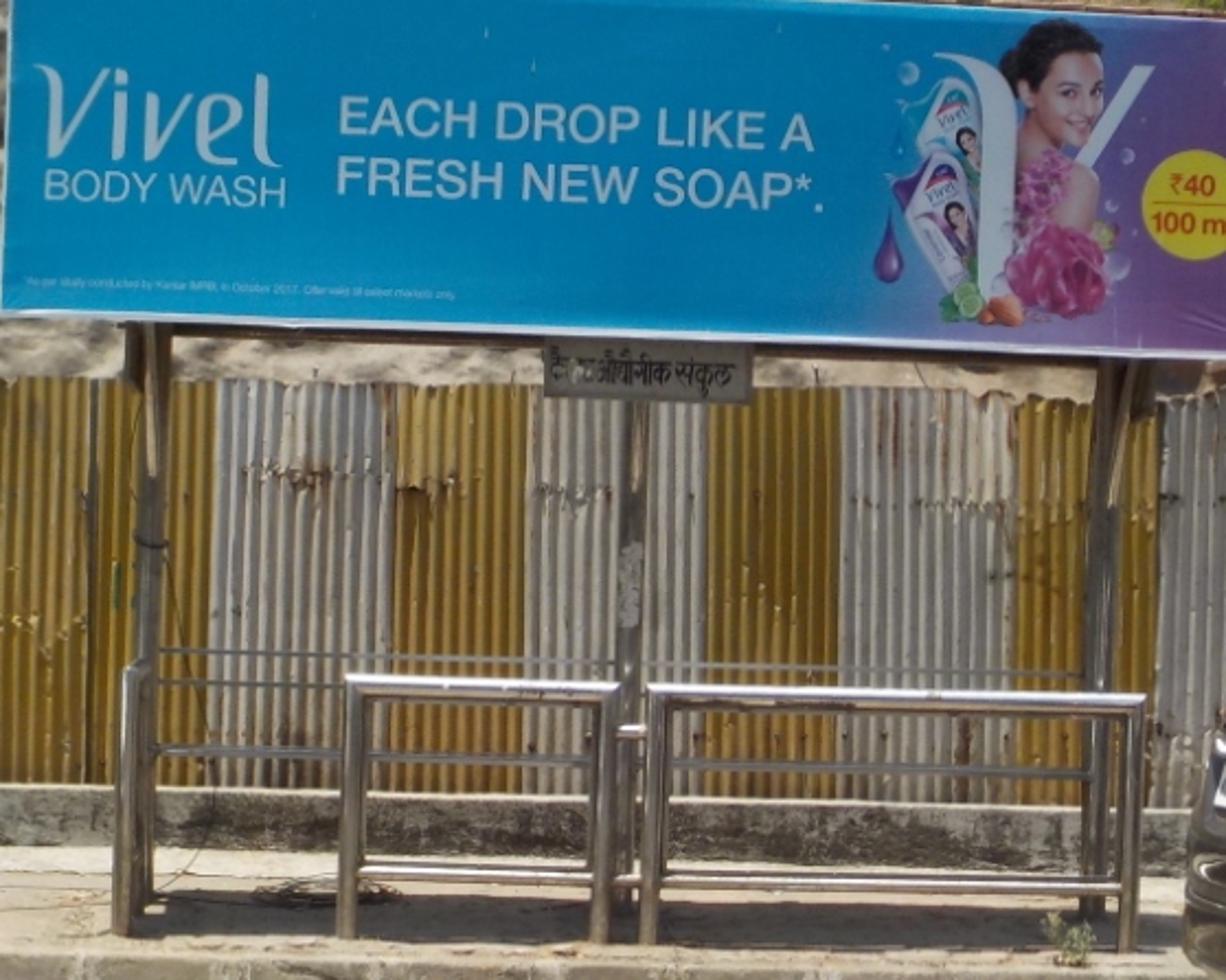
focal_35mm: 84
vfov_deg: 18.3
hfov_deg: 22.7
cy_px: 449
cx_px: 678
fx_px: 3047
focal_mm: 6.4
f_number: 4.2
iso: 125
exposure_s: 1/640
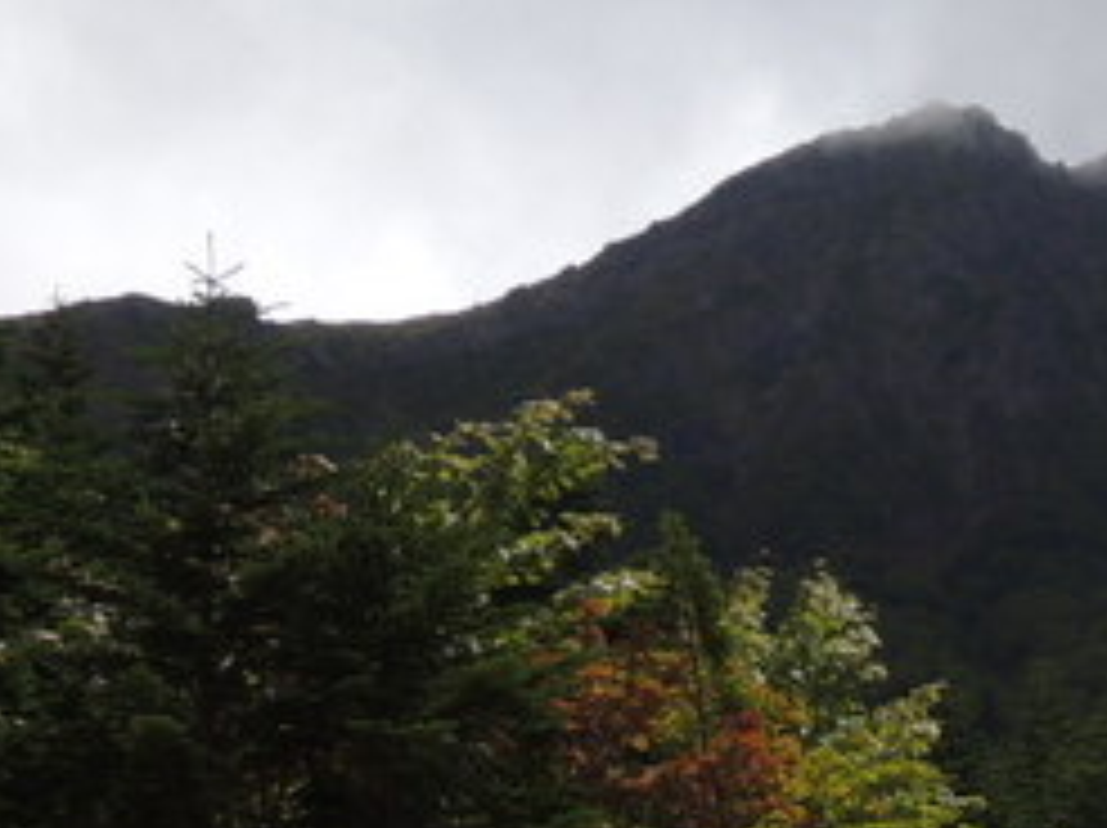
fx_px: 3227
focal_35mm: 101
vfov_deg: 14.3
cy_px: 940
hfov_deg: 18.9
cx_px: 1143
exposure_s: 1/1600
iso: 100
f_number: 3.3
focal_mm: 5.5
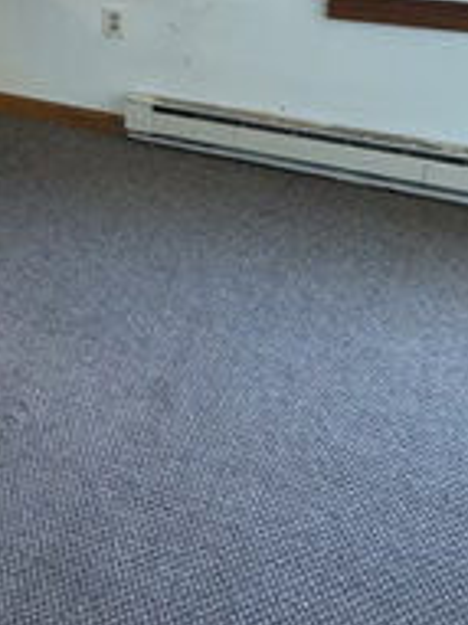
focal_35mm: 50
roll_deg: +2.6
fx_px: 902
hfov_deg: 22.7
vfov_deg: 35.0
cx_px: -265
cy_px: 15
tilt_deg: -14.3
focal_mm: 2.22
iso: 320
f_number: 2.2
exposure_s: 1/60
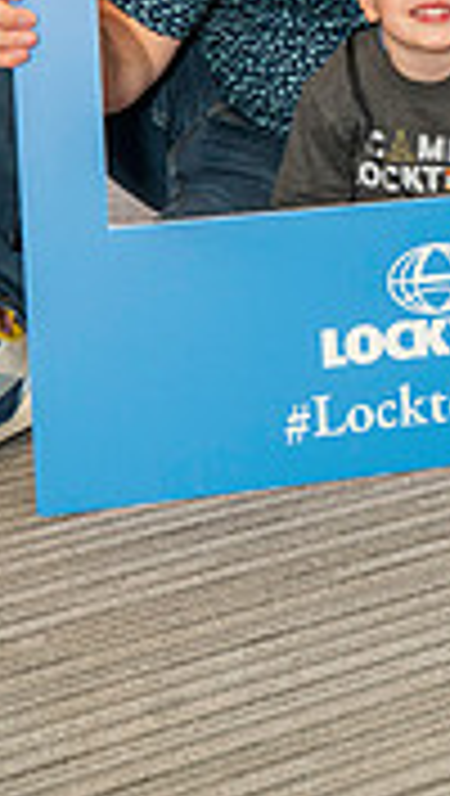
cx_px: 436
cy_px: -202
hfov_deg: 14.1
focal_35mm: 85
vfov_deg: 22.6
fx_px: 1797
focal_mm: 32
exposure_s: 1/200
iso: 1000
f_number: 4.5
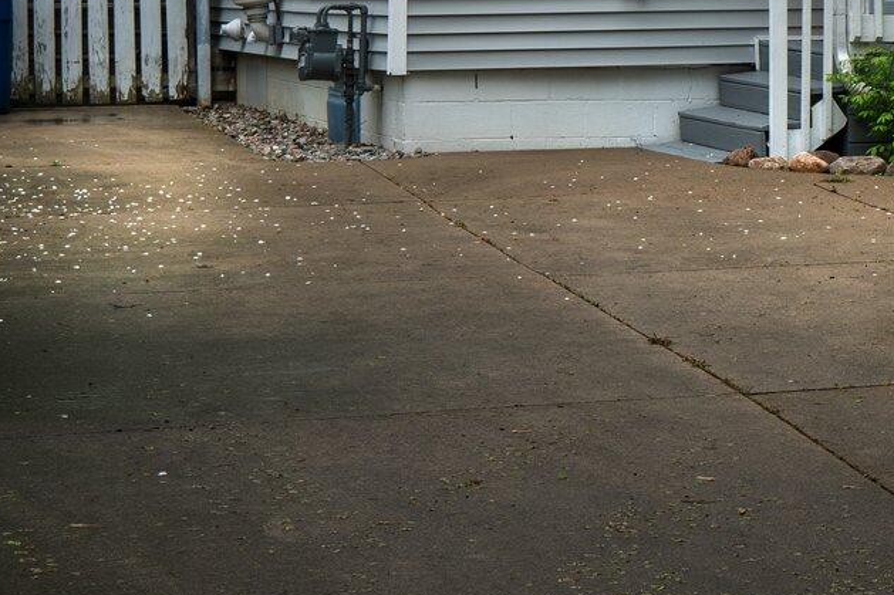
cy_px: -29
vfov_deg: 11.9
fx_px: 2830
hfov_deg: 17.3
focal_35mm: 114
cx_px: 988
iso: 320
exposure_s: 1/160
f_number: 7.1
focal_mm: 35
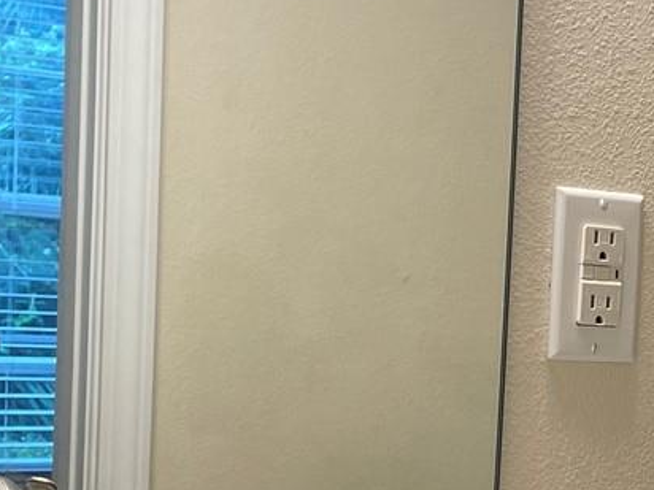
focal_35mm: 101
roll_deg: -4.3
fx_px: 1908
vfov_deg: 14.5
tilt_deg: -4.0
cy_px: 469
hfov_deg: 18.6
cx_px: 743
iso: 100
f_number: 1.6
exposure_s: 1/120
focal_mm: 4.2
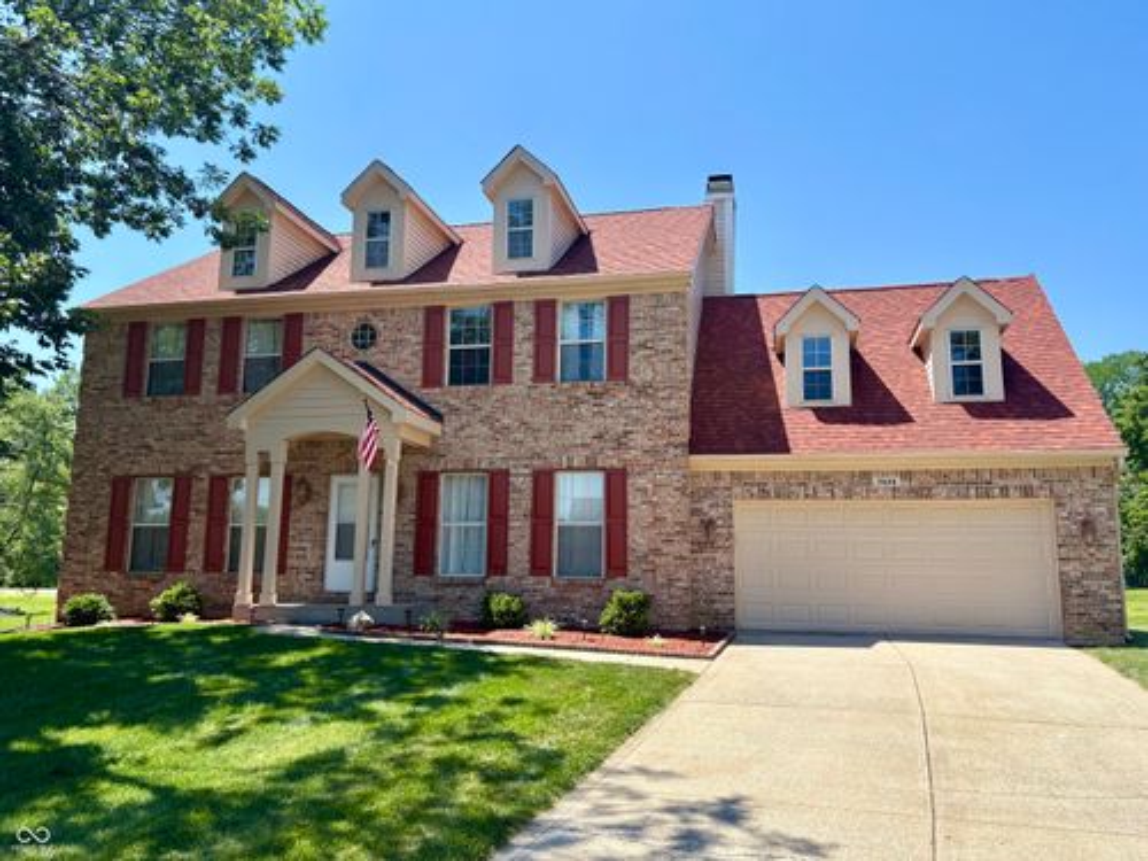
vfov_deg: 53.1
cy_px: 430
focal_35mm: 26
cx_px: 574
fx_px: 862
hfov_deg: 67.3
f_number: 1.6
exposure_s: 1/2075
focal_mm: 5.96
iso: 50
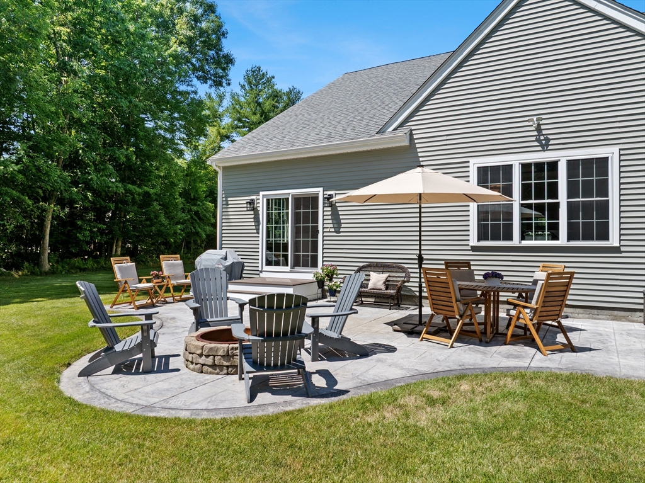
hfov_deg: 71.6
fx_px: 447
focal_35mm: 24
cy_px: 242
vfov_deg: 56.8
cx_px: 322
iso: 100
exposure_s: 1/500
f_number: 5
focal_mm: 12.29
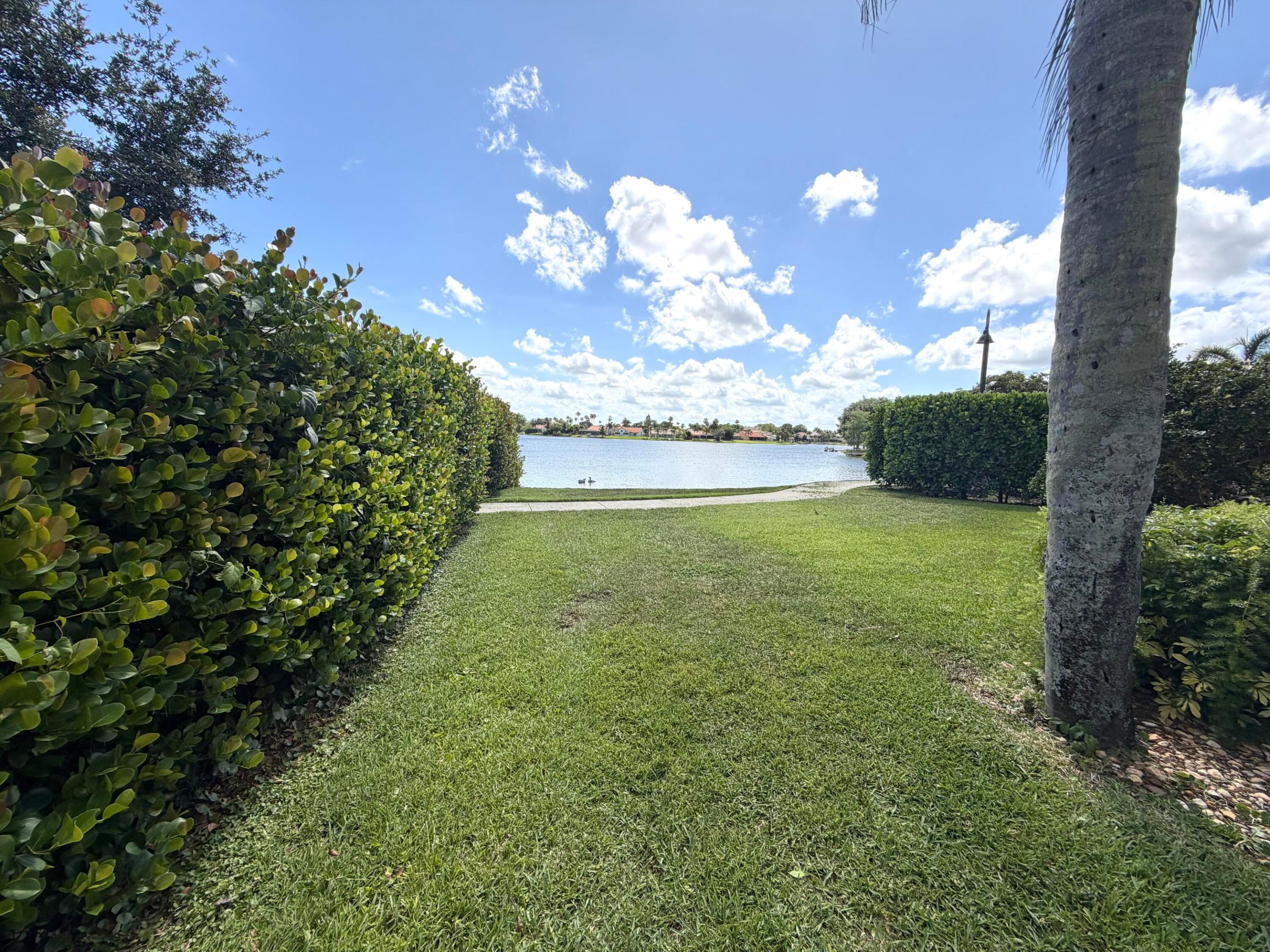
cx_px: 635
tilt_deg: -4.4
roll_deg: -1.4
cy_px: 476
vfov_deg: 85.7
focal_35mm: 14
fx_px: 514
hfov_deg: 102.1
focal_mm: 2.22
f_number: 2.2
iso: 20
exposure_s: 1/955
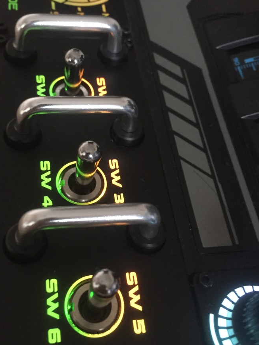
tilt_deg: -54.4
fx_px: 399
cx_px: 114
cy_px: 154
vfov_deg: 46.7
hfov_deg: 35.9
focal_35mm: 40
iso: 320
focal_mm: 4.15
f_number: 2.2
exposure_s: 1/17
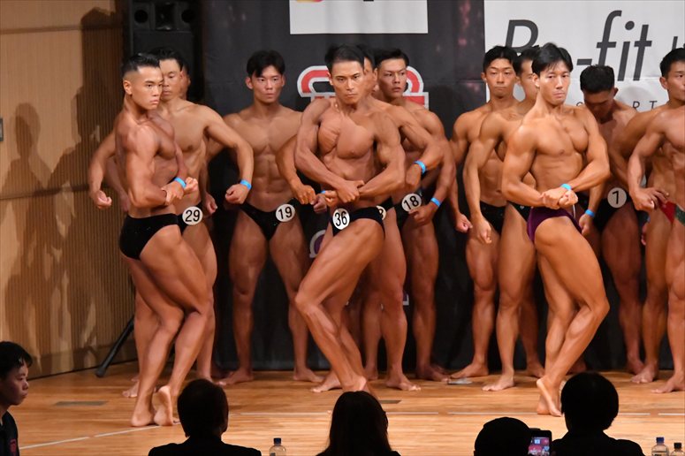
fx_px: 4850
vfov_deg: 5.4
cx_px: 342
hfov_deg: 8.1
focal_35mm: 255
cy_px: 228
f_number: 5.6
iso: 11400
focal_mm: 170
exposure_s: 1/400
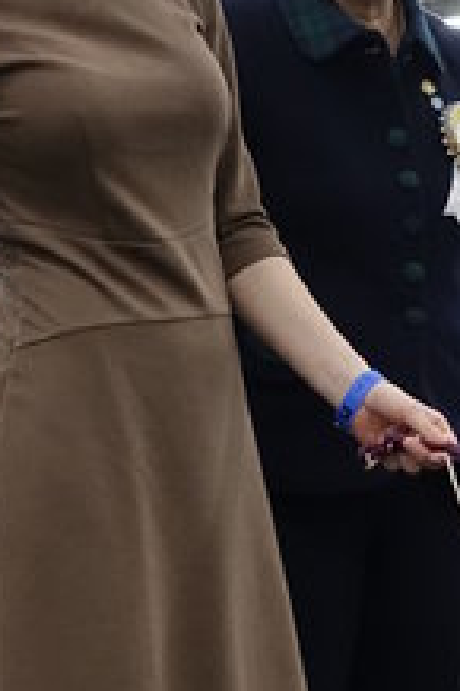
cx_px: 474
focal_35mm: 125
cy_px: 548
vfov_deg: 16.3
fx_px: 2399
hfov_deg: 10.8
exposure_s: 1/125
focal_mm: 12.56
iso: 1250
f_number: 2.8
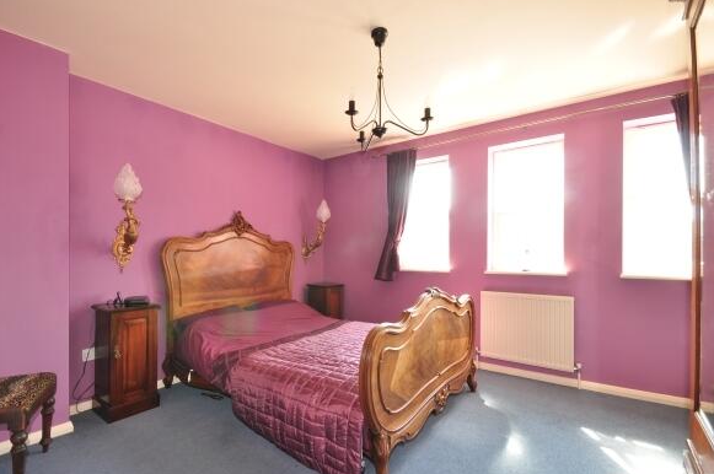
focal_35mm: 16
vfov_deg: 73.6
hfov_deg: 96.7
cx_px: 338
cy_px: 249
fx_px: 317
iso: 200
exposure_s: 1/2.5
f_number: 11
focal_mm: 10
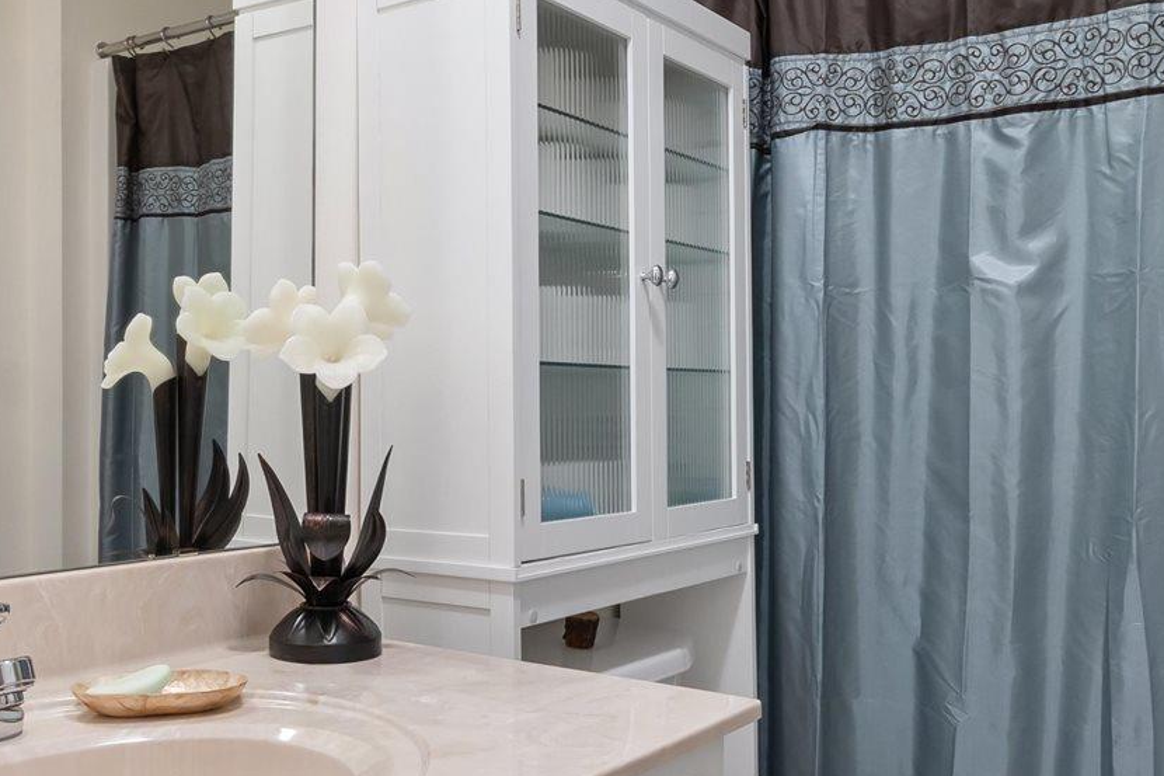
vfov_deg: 35.9
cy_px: 436
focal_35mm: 37
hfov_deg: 51.5
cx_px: 461
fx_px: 1196
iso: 400
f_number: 9
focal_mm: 10
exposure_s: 1/10
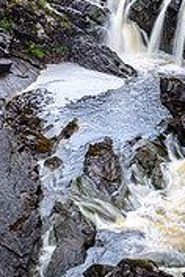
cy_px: 69
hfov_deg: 15.3
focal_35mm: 89
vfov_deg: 22.6
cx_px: 129
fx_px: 686
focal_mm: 24
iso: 100
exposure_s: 1/6
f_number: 8
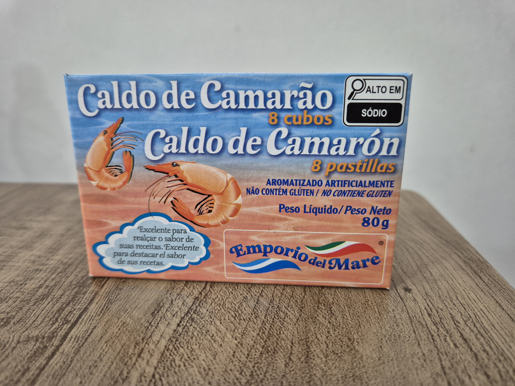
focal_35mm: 23
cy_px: 193
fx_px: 342
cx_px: 258
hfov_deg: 73.9
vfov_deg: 58.9
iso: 500
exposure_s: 1/60
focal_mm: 5.4
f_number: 1.8
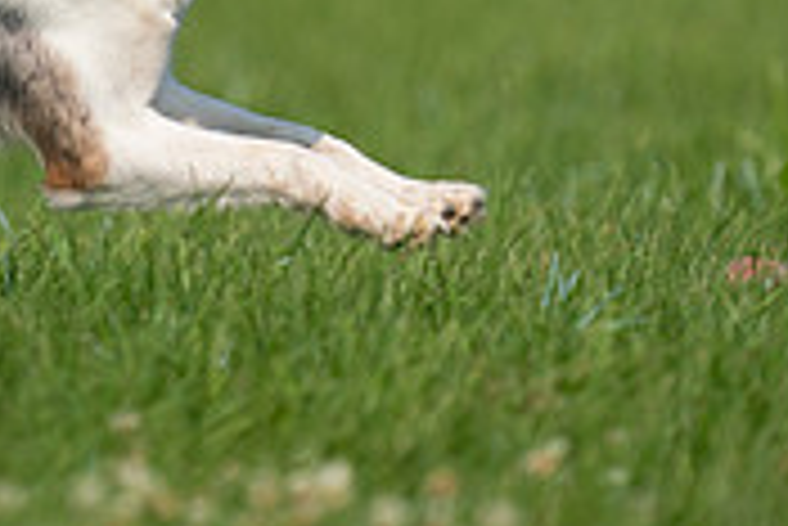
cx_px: -113
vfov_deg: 0.9
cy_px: -155
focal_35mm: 1547
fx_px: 33889
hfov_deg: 1.3
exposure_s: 1/4000
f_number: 6.3
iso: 500
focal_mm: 467
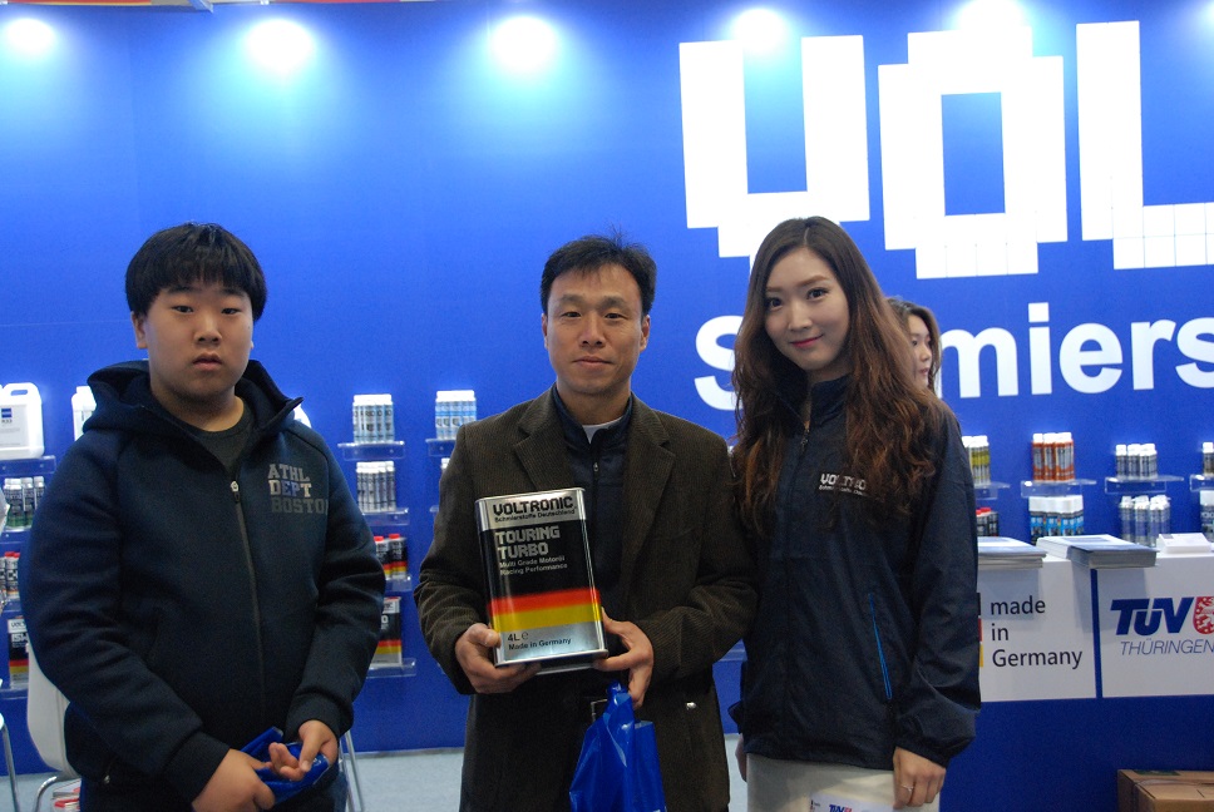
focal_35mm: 44
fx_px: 1469
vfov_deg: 30.9
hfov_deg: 44.9
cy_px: 406
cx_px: 607
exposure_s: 1/60
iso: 1250
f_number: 4.2
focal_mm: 29
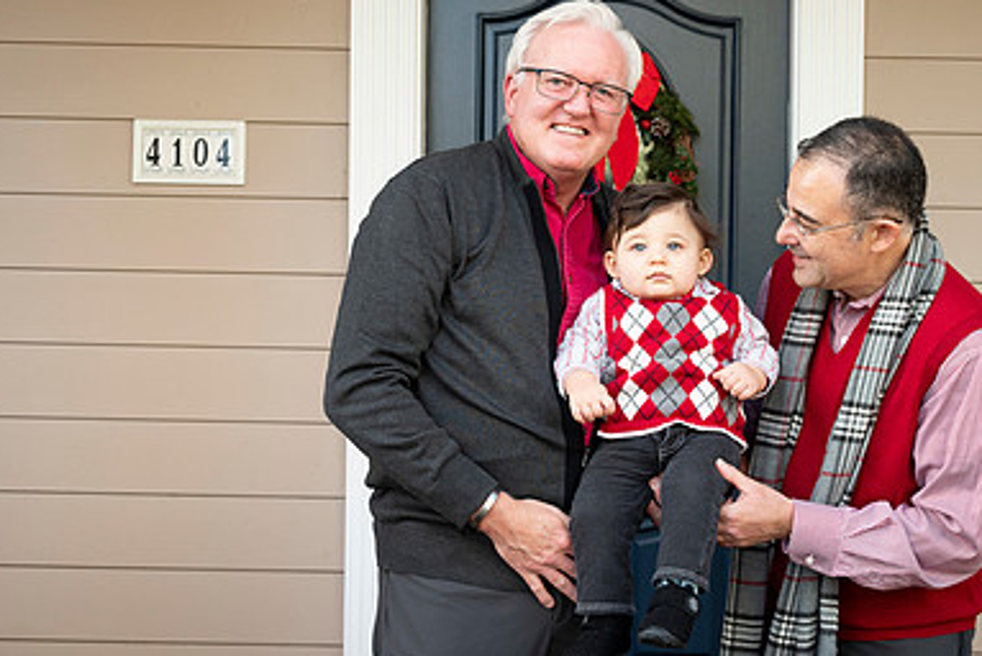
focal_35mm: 59
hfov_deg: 33.6
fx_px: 1611
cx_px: 644
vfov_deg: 23.0
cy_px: 324
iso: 400
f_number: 5
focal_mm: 39
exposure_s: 1/160
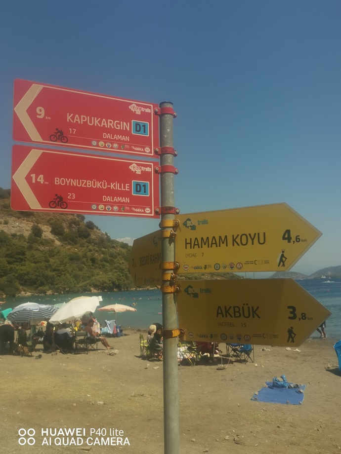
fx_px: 407
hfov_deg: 45.4
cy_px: 227
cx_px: 170
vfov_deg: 58.4
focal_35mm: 31
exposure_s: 1/2101
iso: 50
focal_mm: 4.75
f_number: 1.8
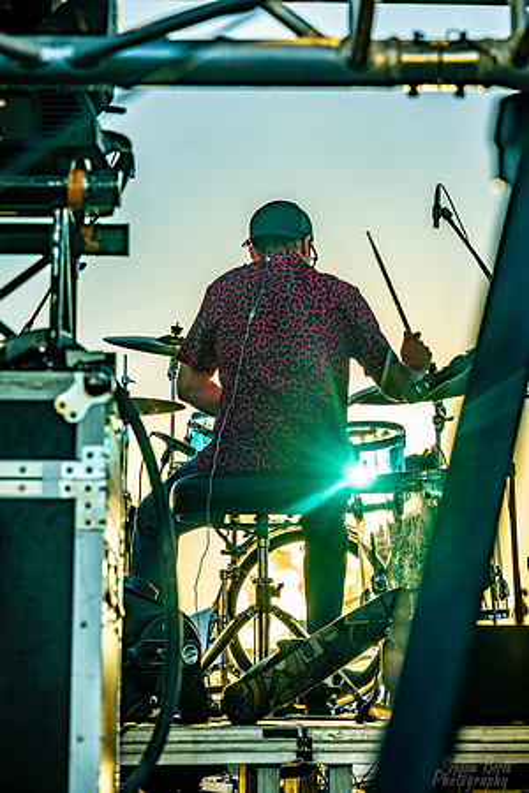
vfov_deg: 27.0
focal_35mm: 75
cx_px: 264
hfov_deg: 18.2
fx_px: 1653
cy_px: 396
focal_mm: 75
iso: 100
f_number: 6.3
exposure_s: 1/500
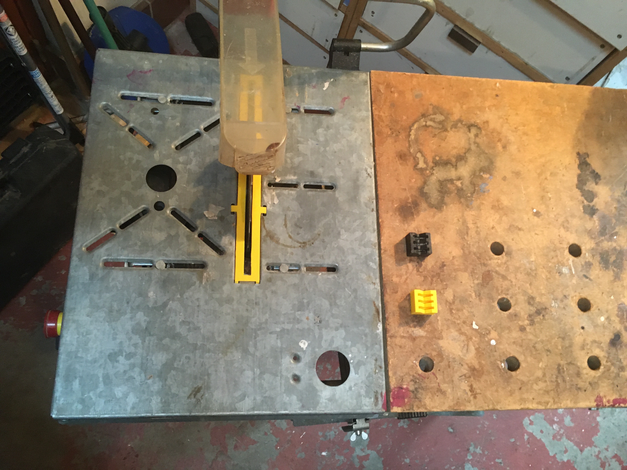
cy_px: 235
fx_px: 525
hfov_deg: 61.7
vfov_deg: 48.2
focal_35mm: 29
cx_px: 314
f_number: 2.2
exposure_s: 1/25
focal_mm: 4.15
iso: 250
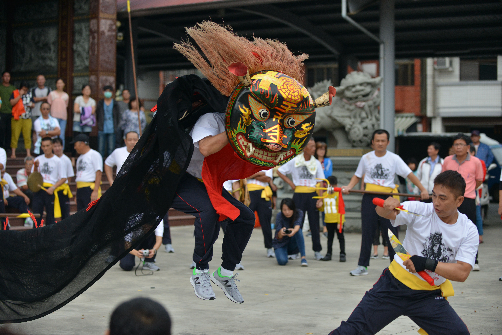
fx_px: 1116
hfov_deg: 25.4
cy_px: 168
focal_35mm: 80
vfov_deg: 17.1
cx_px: 251
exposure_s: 1/6400
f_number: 2.8
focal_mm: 80
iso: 800
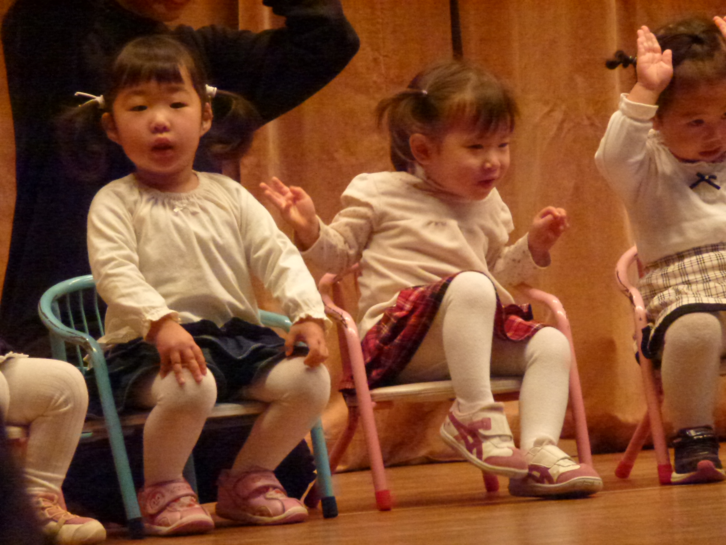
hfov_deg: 7.4
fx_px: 5579
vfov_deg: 5.6
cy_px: 272
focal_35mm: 266
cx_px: 363
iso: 1600
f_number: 5.6
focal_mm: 47.7
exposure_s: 1/80
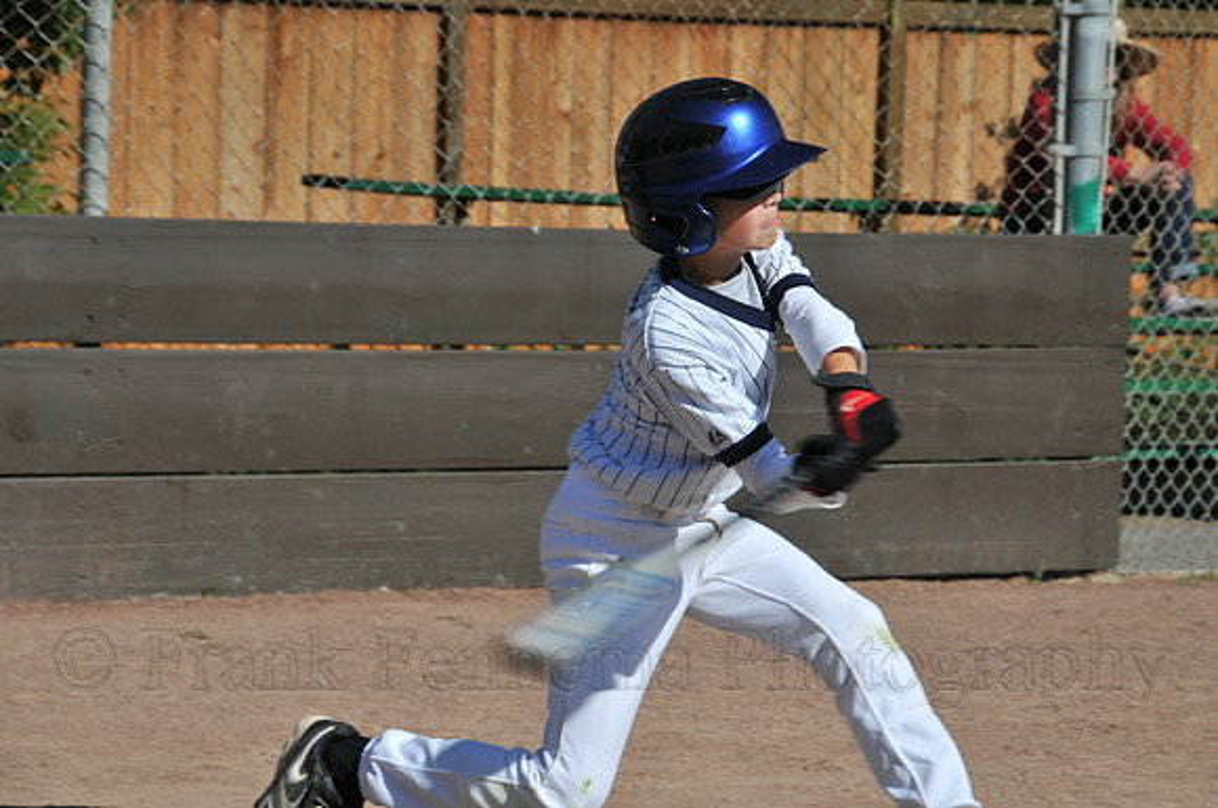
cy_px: 404
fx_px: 5321
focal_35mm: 158
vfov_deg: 8.7
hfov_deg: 13.1
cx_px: 609
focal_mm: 105
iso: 200
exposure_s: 1/250
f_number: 11
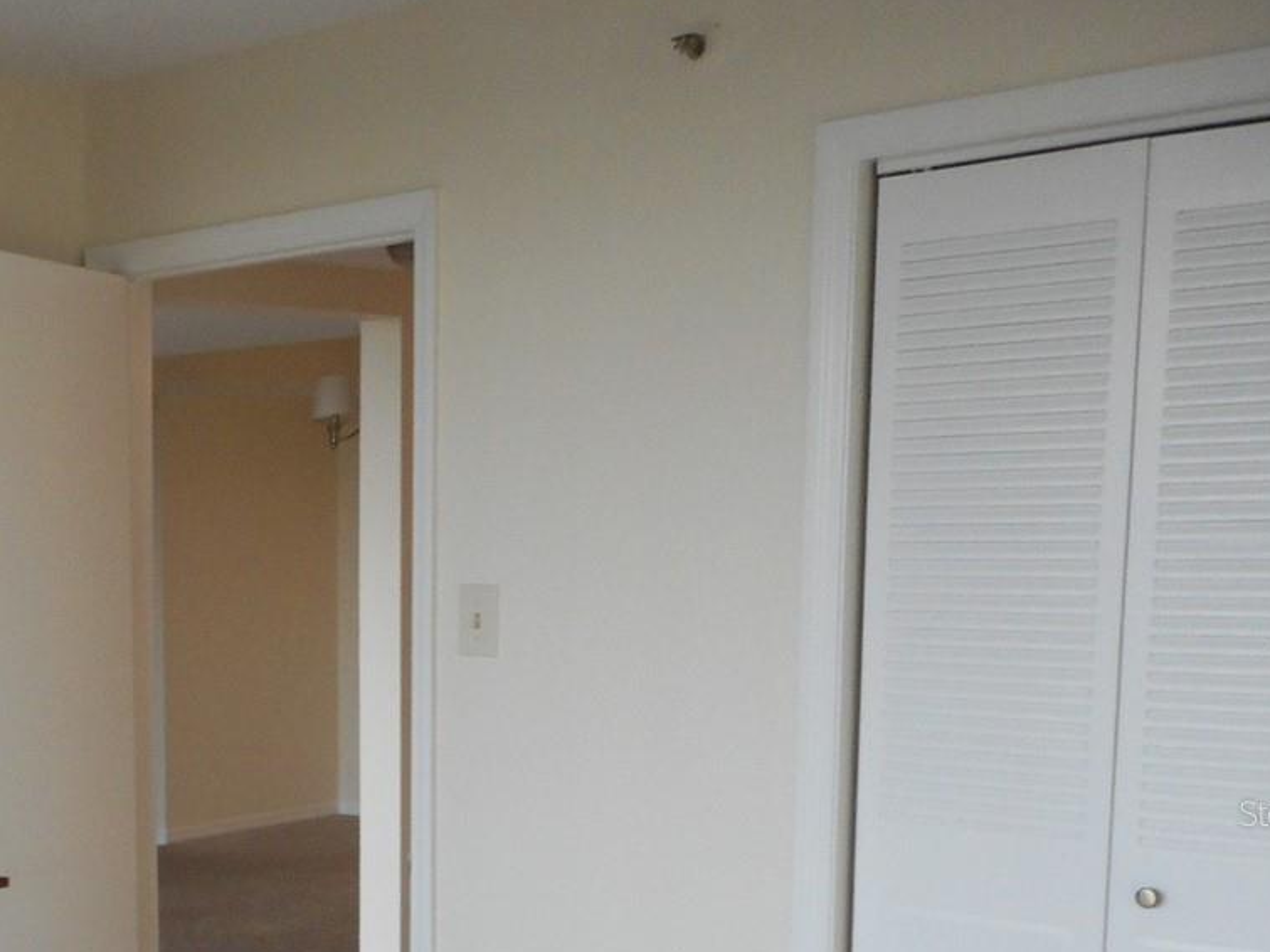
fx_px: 1944
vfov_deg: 26.8
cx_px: 52
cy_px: 812
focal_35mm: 53
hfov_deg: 33.6
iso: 250
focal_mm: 4.5
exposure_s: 1/30
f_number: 3.7
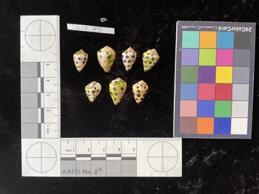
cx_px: 130
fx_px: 217
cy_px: 97
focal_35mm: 29
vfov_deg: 48.3
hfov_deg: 61.6
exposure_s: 1/60
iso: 50
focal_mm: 3
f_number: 1.8
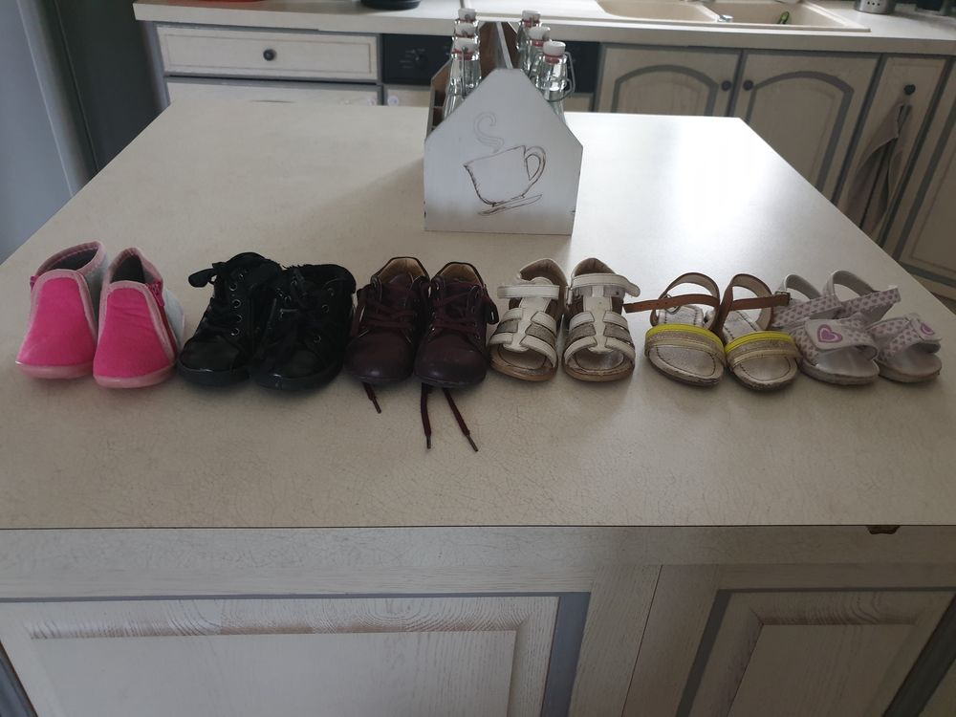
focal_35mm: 26
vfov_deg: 53.1
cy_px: 358
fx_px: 718
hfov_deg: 67.3
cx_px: 478
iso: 250
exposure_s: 1/17
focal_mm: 4.3
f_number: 1.5
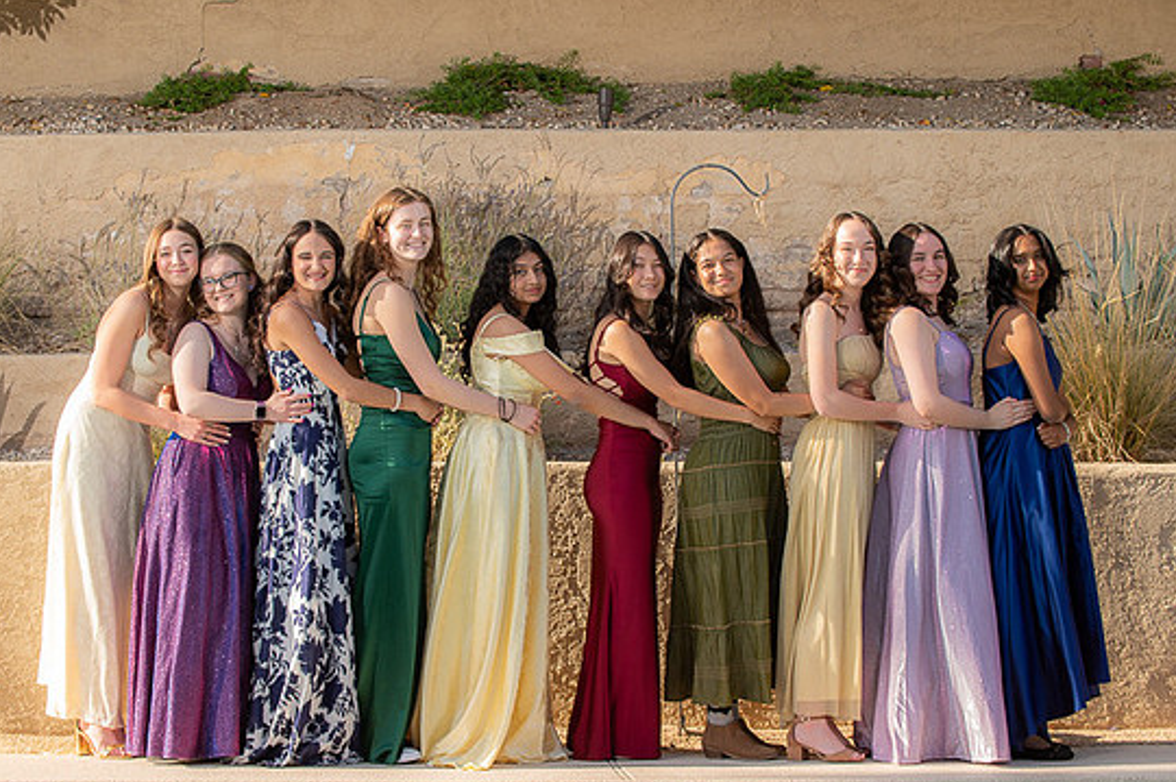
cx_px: 571
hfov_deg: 21.5
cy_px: 399
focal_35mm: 95
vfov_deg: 14.4
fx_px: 3100
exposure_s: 1/200
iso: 100
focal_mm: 86
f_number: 6.3
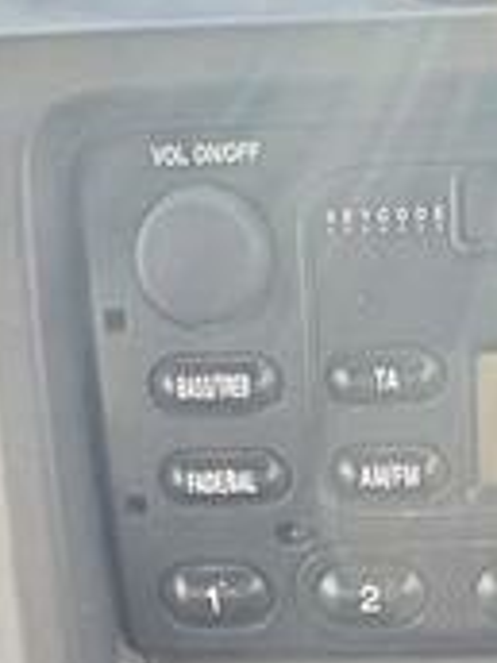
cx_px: 420
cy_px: 628
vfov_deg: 25.6
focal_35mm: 73
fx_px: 1397
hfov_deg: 19.9
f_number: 2.2
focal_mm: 2.22
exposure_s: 1/99
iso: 160
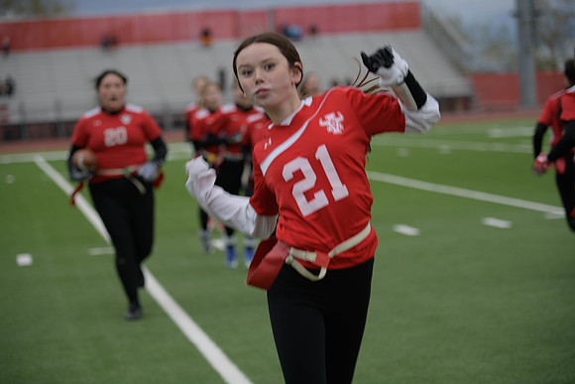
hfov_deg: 22.1
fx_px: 1470
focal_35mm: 92
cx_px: 288
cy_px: 192
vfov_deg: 14.9
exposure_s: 1/200
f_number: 2.8
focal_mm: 92
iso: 125
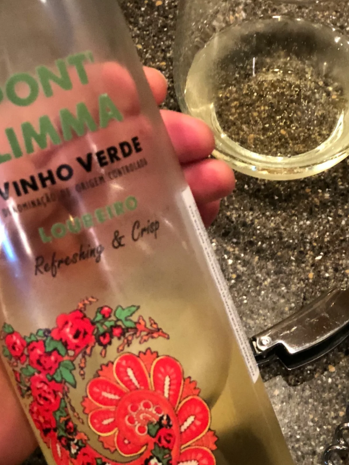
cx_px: 207
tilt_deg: -62.9
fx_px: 1223
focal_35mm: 91
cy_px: 332
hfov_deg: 16.2
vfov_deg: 21.4
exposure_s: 1/30
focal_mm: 6.6
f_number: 2.8
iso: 500
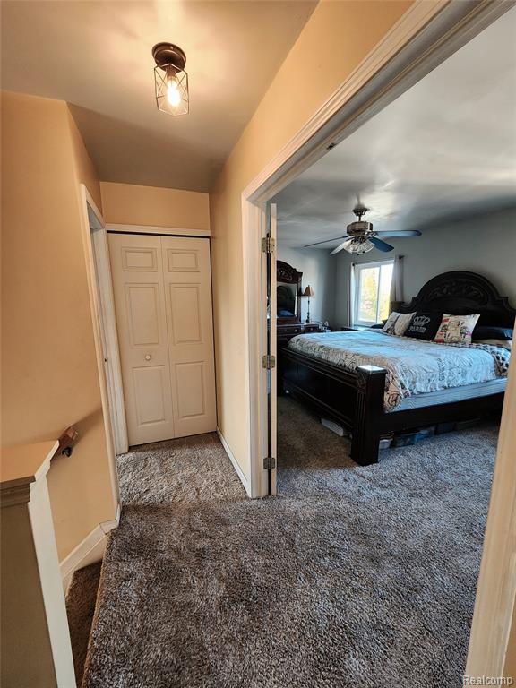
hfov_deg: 89.9
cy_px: 344
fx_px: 258
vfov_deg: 106.2
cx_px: 258
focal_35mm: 13
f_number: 2.2
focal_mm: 2.2
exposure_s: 1/60.2
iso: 400
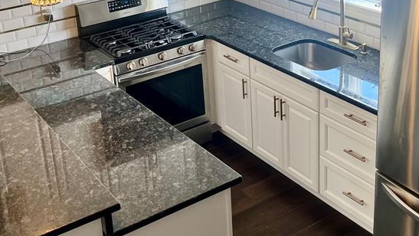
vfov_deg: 22.3
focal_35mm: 53
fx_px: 589
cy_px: 43
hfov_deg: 39.2
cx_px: 202
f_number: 1.6
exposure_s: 1/120
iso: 100
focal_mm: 5.1
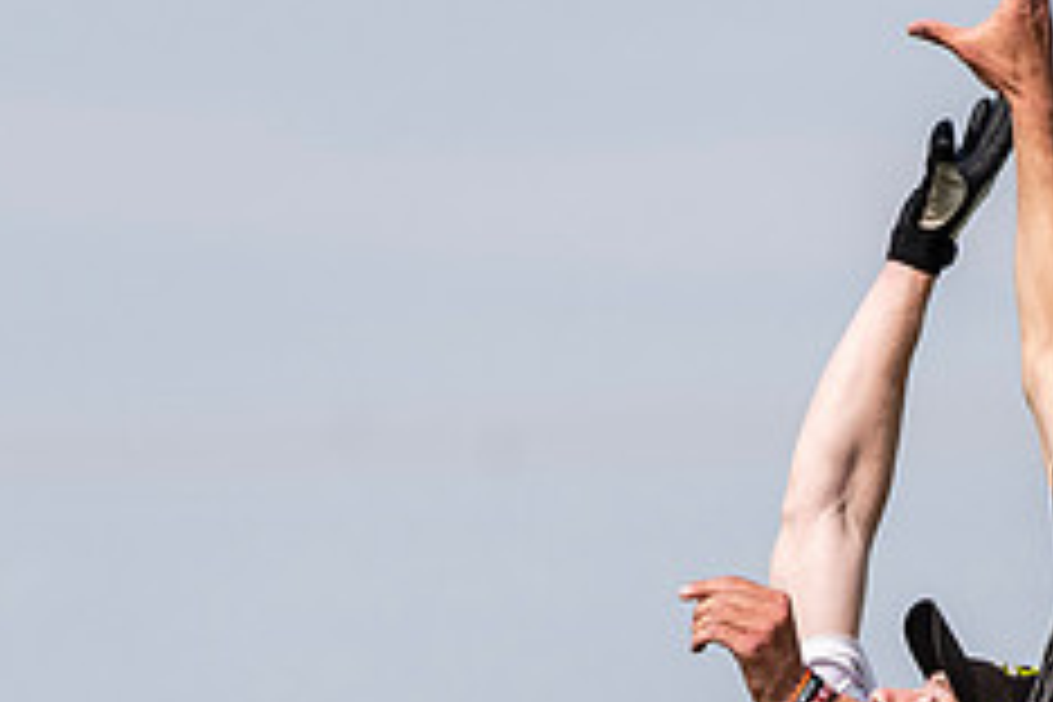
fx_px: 27113
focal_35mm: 927
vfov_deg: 1.5
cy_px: 853
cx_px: 1175
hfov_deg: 2.2
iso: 200
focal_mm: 200
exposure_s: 1/2500
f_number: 4
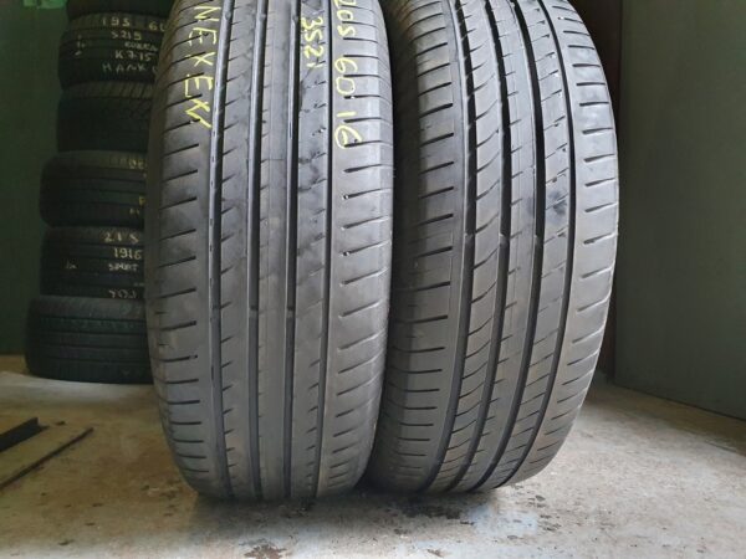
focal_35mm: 26
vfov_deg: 53.1
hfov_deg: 67.3
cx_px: 373
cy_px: 280
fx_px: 560
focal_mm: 4.32
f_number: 2.4
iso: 640
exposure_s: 1/50
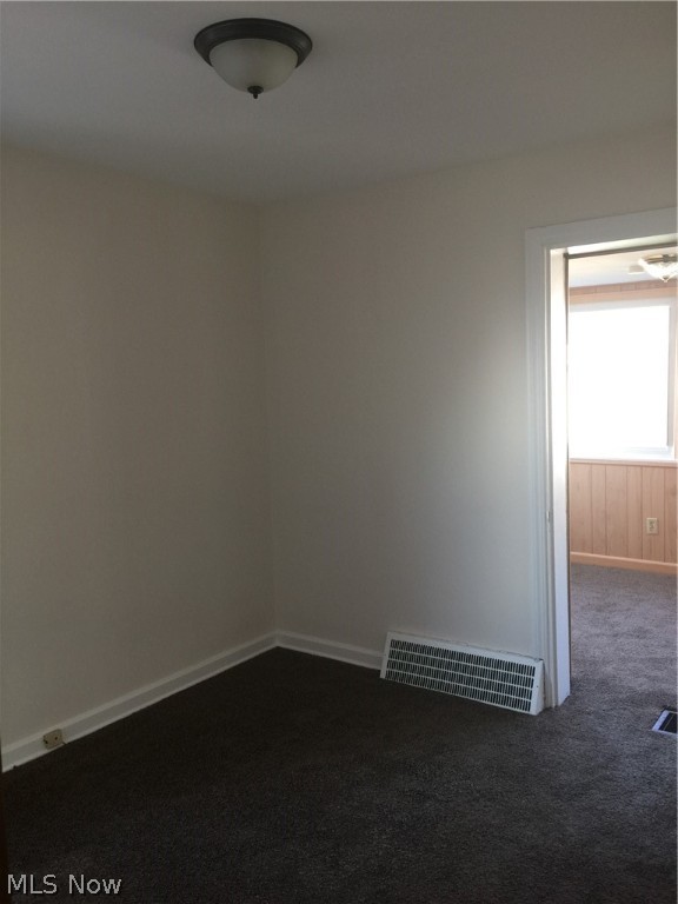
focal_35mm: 29
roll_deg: +2.2
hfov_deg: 48.2
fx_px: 757
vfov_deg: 61.7
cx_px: 339
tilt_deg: -5.3
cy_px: 452
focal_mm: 4.15
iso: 50
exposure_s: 1/15
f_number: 2.2
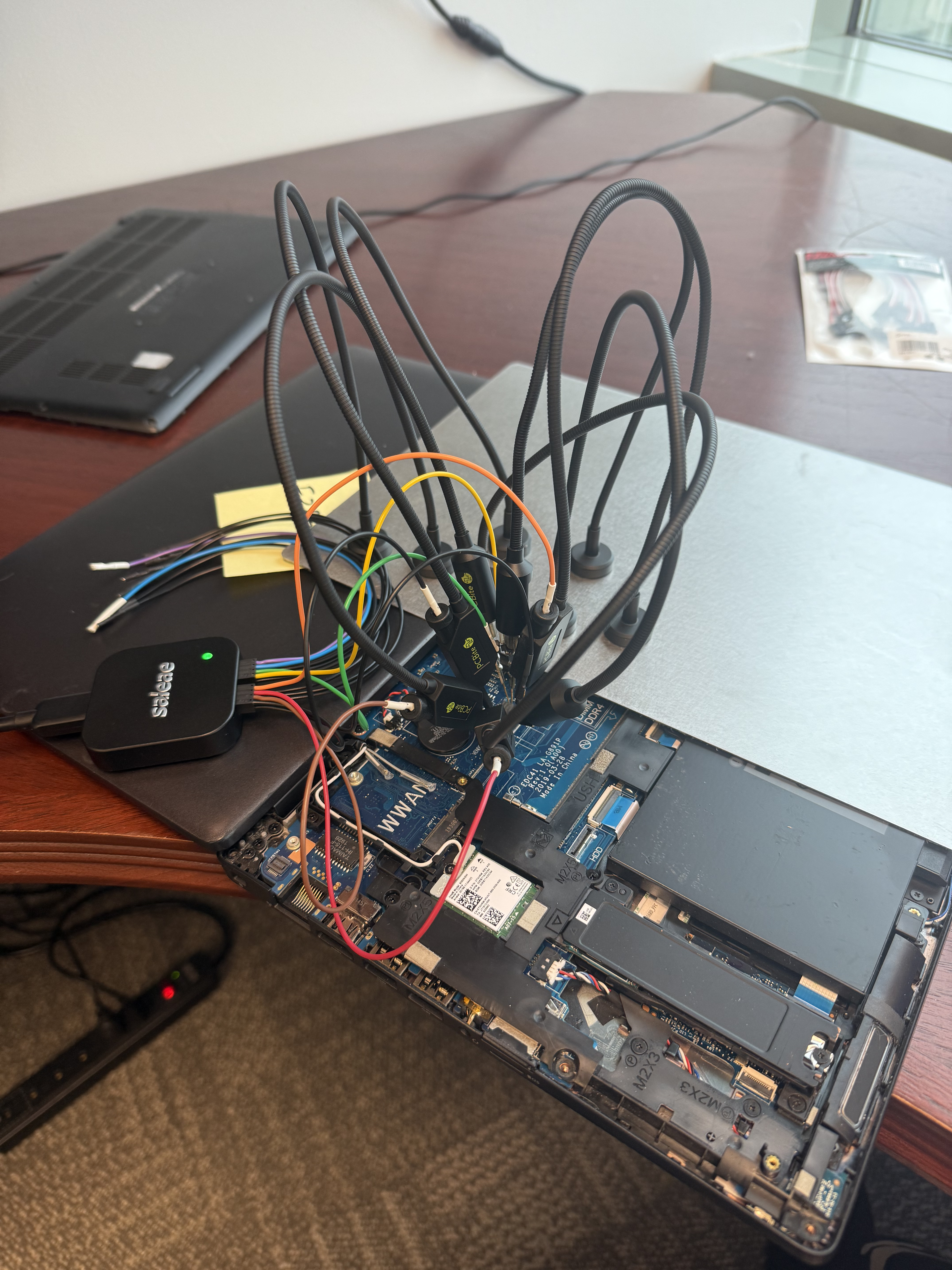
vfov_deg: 71.6
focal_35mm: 24
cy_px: 635
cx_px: 476
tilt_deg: -43.1
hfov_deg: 56.8
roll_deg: +1.9
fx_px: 880
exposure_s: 1/60
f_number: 1.78
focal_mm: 6.76
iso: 100
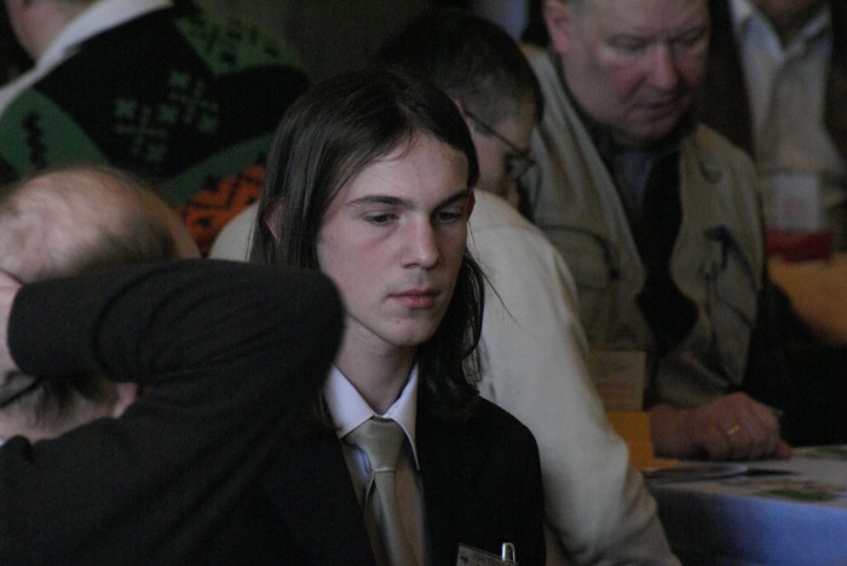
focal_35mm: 420
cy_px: 283
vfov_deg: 3.3
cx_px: 424
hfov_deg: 4.9
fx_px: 9890
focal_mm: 280
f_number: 13
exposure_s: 1/25
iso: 1600
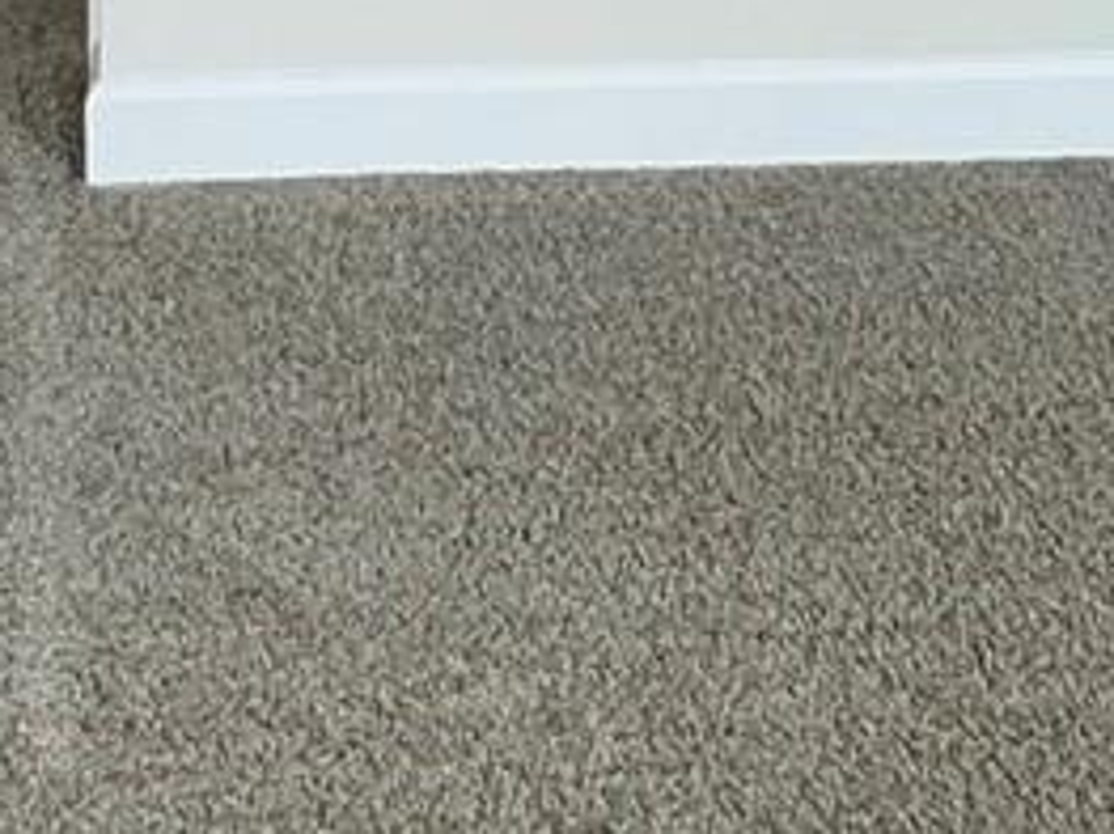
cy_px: -855
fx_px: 3506
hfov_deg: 17.9
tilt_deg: -8.9
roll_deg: +0.4
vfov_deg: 12.0
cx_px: 250
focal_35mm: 109
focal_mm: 2.22
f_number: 2.2
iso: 64
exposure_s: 1/120
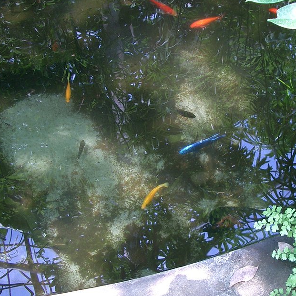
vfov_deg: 33.3
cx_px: 185
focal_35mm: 51
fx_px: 493
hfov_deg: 33.2
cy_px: 171
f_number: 2.6
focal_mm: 5.8
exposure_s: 1/60
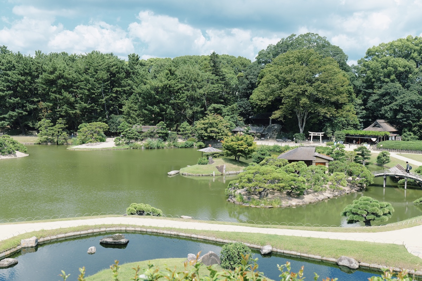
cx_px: 211
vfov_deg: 34.2
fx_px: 457
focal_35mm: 39
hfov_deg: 49.6
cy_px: 140
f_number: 7.1
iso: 100
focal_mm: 39
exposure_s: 1/160
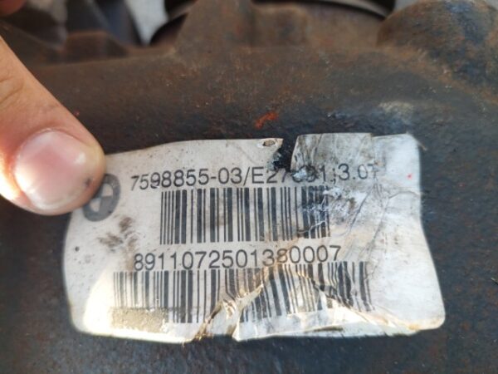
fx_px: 360
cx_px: 249
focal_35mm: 25
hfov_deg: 69.4
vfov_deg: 54.9
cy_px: 187
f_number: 1.8
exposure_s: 1/110
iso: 40
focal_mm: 5.23
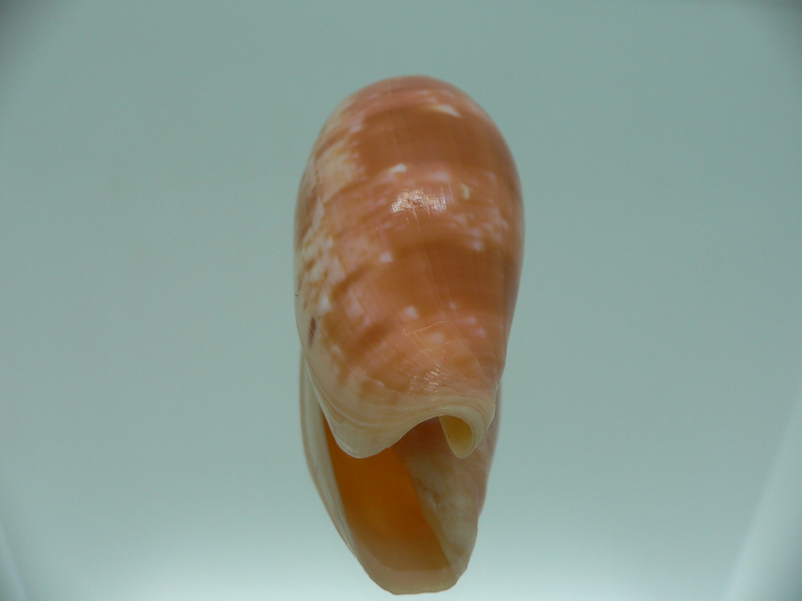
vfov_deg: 40.7
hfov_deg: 52.6
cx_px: 401
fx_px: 811
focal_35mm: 35
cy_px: 300
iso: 80
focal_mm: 4.6
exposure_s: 1/60
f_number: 2.8
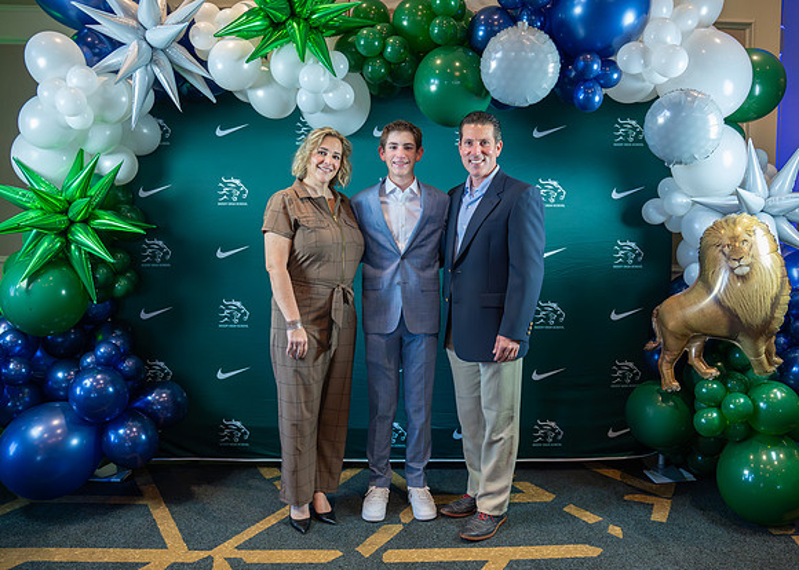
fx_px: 633
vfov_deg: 48.5
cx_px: 410
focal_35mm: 28
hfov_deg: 64.5
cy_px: 281
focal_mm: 24
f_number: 2.8
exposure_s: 1/400
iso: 3200
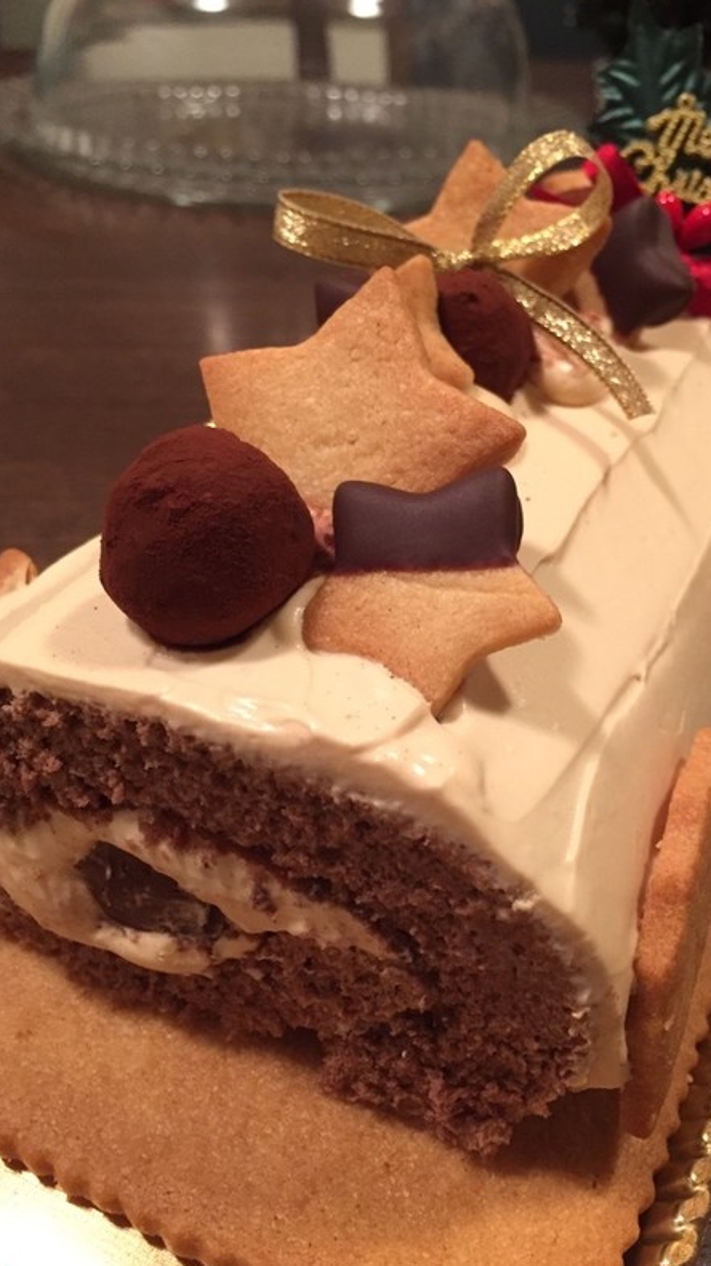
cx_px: 418
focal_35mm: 32
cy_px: 633
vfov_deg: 61.0
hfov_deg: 36.6
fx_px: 1073
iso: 250
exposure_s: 1/24
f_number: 2.2
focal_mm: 4.15
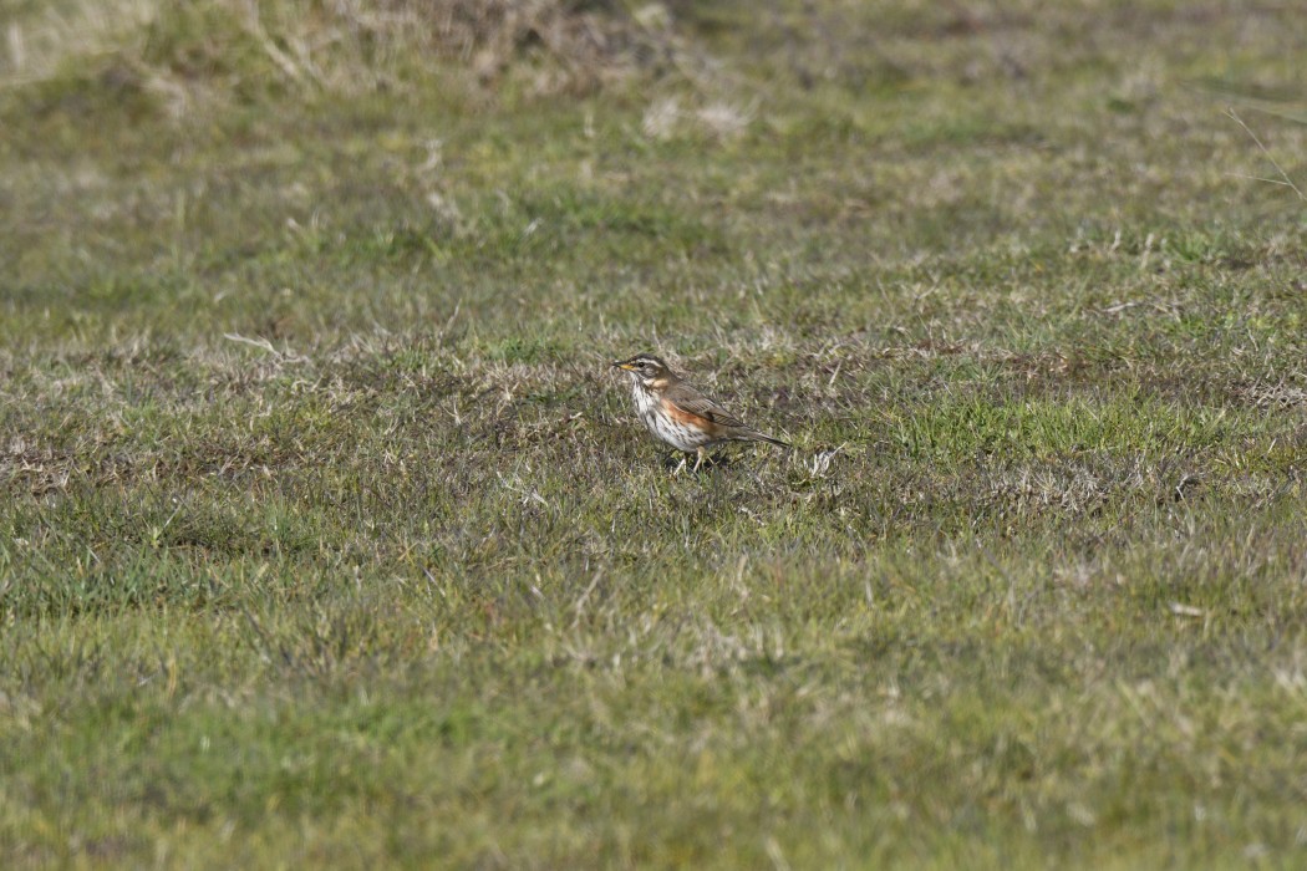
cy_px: 436
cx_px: 654
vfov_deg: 1.5
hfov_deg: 2.3
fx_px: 32672
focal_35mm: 900
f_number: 11
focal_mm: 600
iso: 400
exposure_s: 1/500
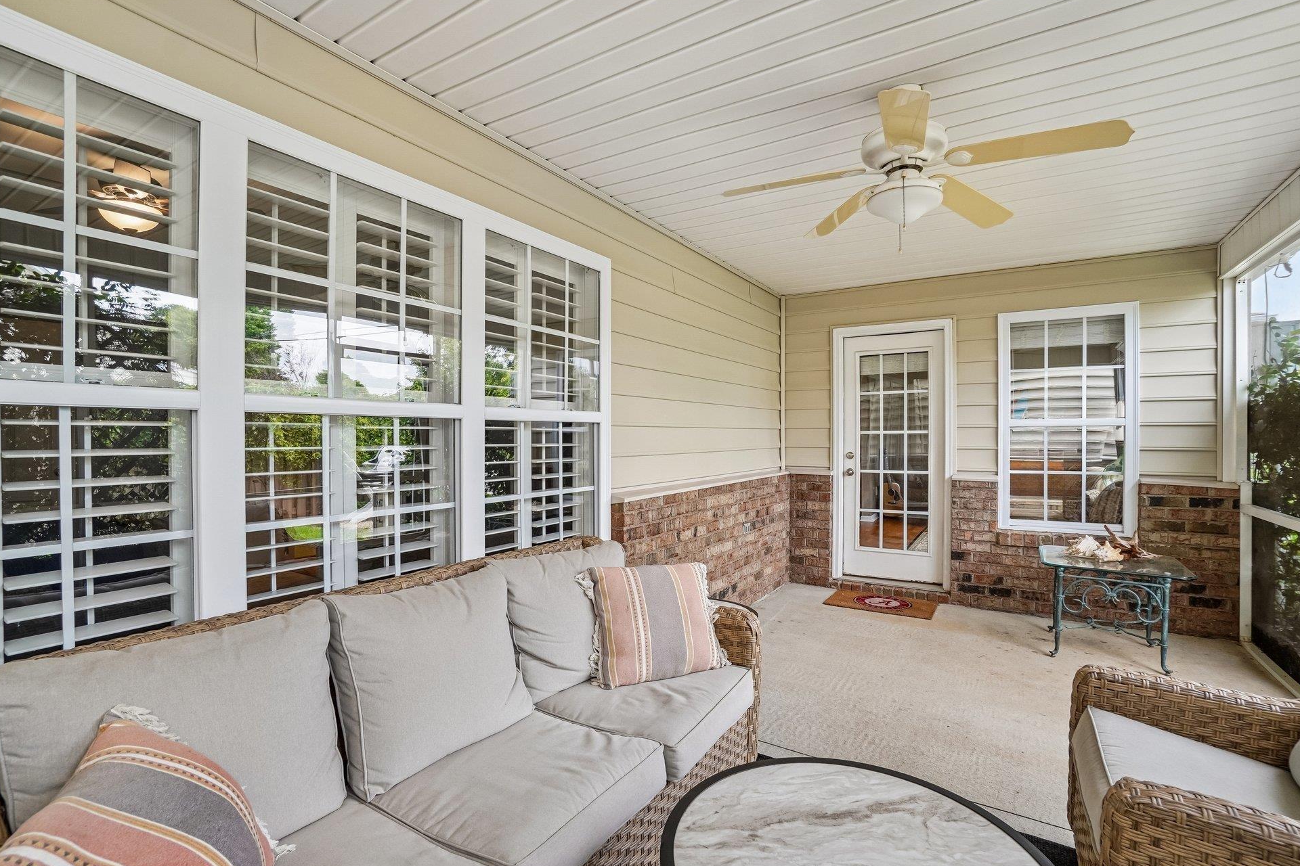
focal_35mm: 16
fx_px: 578
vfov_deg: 73.7
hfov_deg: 96.7
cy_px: 444
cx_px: 634
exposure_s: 1/30
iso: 250
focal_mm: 10
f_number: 8
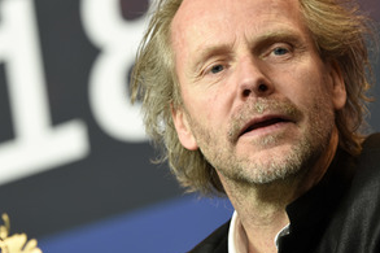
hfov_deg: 6.9
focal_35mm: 300
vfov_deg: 4.6
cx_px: 145
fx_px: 3165
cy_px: 112
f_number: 3.2
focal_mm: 130
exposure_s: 1/250
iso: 640
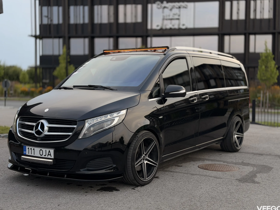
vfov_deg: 29.7
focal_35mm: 49
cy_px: 106
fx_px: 396
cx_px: 141
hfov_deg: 38.9
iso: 100
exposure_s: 1/394
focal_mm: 6.76
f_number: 1.78
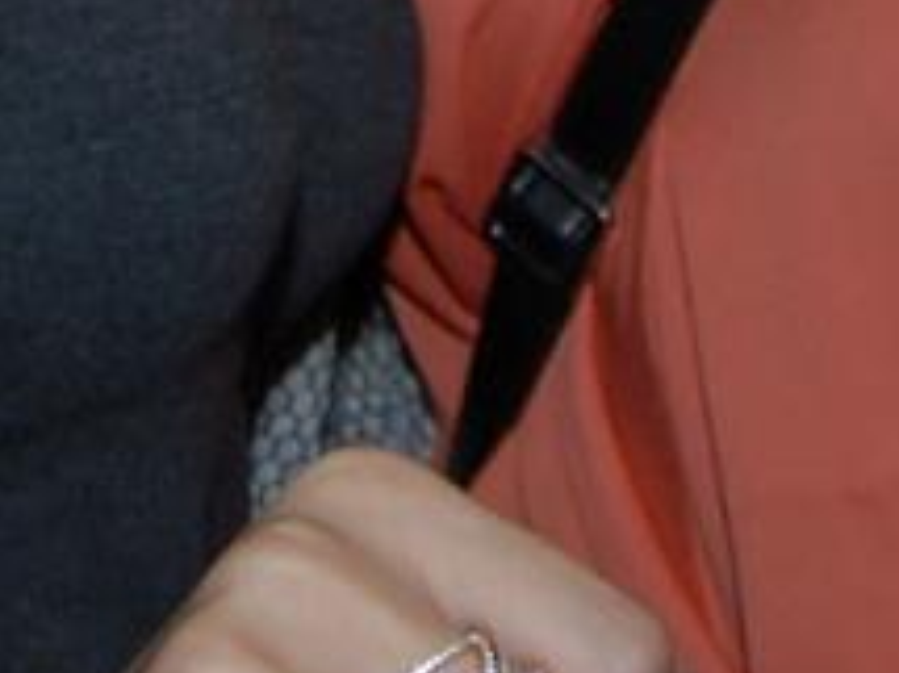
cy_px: -886
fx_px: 4802
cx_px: 280
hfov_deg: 10.7
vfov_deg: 7.5
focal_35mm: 185
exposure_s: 1/20
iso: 400
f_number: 5.6
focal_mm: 24
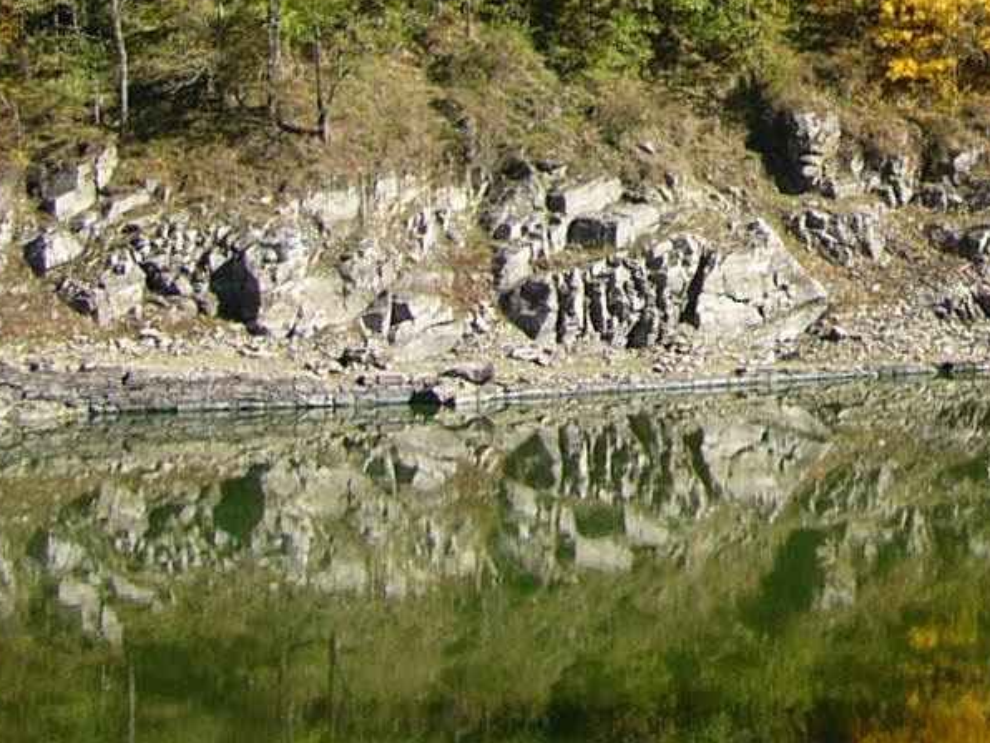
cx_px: 1118
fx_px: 2688
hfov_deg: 19.9
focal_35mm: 94
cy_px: -253
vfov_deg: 14.9
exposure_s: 1/250
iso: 50
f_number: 4
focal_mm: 4.6
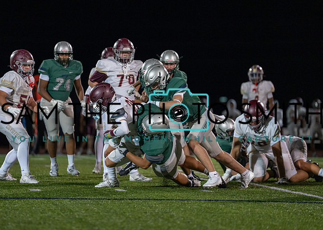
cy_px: 101
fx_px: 1863
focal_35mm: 203
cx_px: 147
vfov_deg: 7.1
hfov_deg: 9.9
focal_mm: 168
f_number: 2.8
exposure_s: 1/1000
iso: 2000
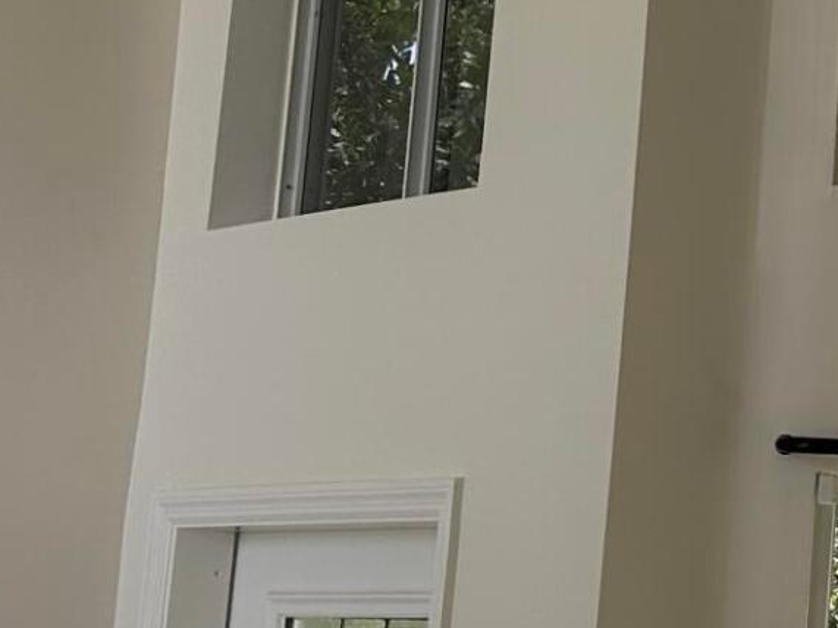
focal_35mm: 121
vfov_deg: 12.2
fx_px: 2929
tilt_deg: +10.6
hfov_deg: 15.1
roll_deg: -1.5
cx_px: 1258
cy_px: 173
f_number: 1.78
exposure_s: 1/538
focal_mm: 6.86
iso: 80
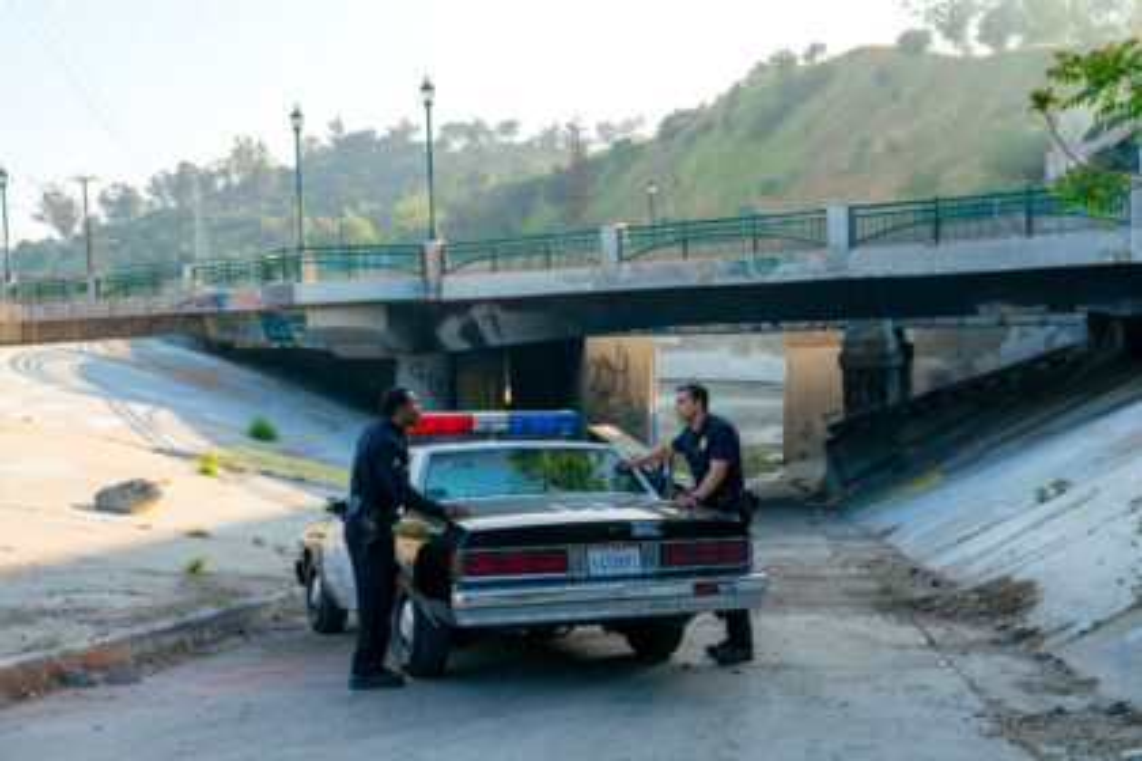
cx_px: 571
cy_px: 380
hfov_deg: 46.4
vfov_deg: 31.9
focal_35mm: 42
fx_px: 1332
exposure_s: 1/250
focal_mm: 42
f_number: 5.6
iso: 200
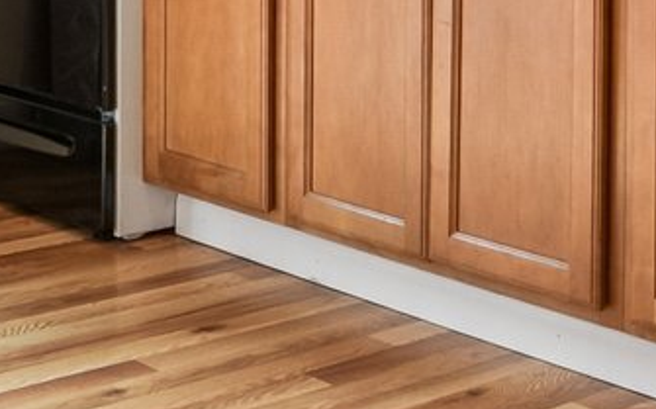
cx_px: 149
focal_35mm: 106
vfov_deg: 11.6
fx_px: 1894
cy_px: -271
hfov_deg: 19.5
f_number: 11
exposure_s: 1/20
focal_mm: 17
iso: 400
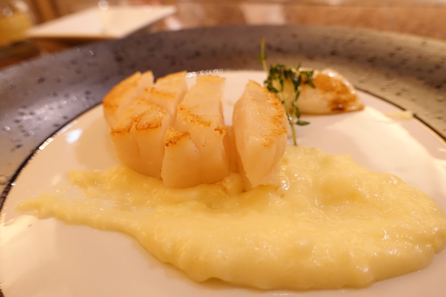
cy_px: 148
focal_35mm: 24
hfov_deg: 73.7
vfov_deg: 53.1
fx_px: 297
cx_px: 223
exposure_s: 1/15
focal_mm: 8.8
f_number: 3.5
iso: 800
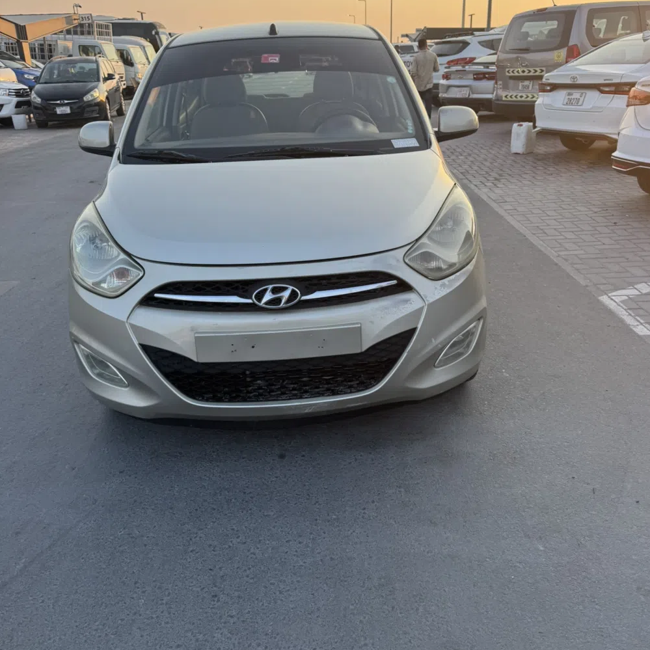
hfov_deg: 55.6
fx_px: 616
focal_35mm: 29
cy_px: 296
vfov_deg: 55.5
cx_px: 332
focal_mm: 6.76
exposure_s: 1/888
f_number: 1.78
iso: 80
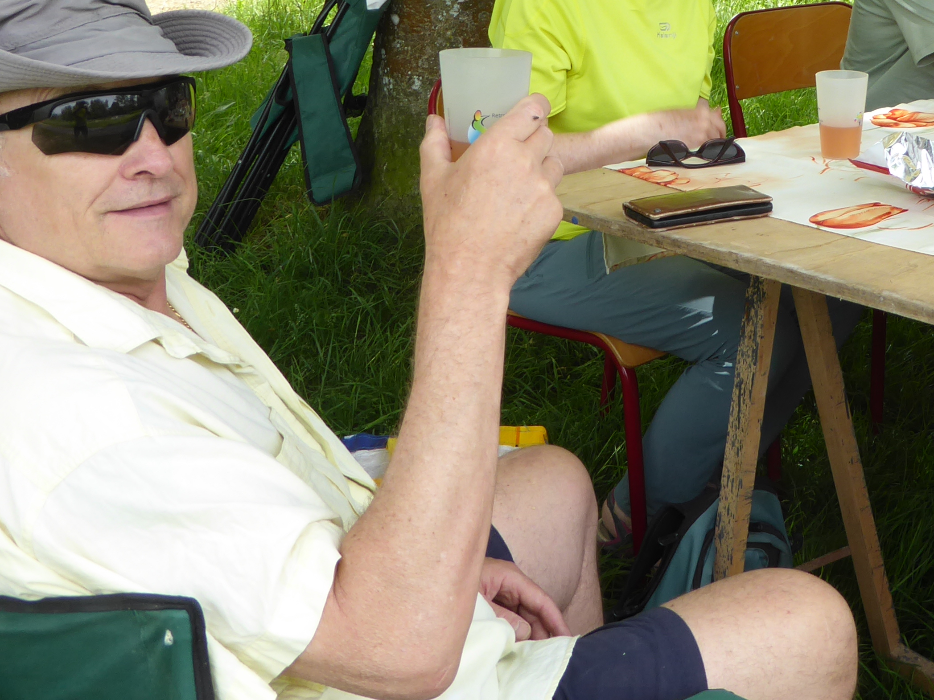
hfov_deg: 30.3
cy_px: 143
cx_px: 670
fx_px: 1700
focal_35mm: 63
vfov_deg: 23.0
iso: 80
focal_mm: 5.8
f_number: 4
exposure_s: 1/100
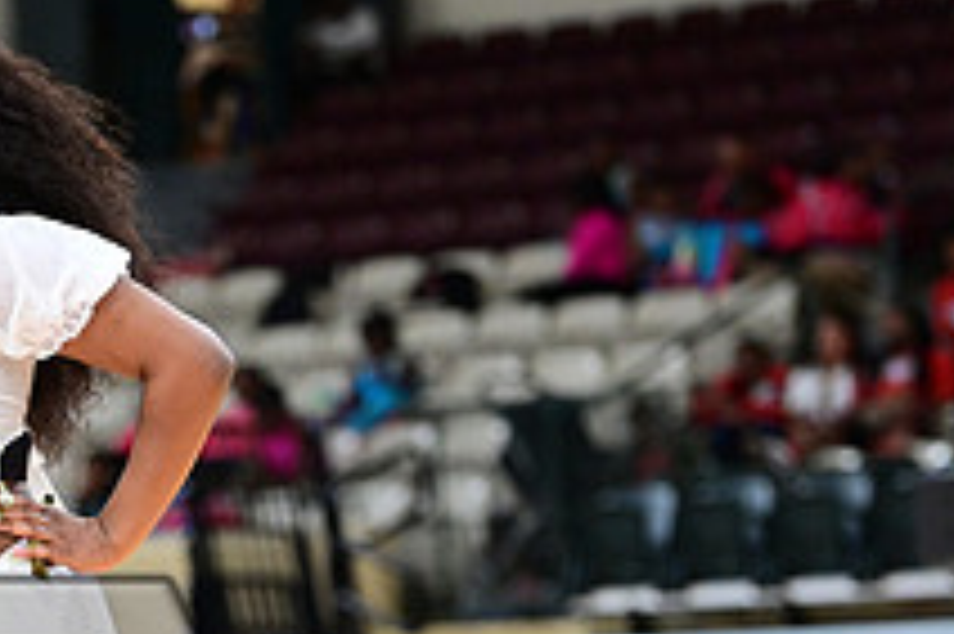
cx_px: 166
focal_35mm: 307
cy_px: 701
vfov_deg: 4.5
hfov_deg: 6.7
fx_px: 8129
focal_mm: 112
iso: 6400
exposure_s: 1/1000
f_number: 3.2
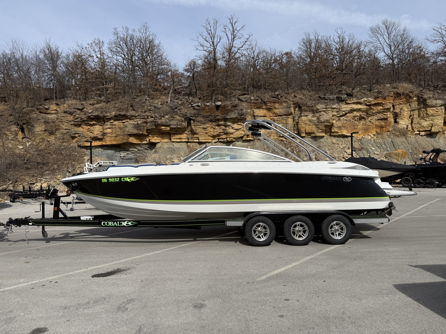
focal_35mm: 24
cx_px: 223
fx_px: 309
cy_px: 167
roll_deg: +1.1
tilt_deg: +0.9
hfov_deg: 71.6
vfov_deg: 56.8
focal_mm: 6.76
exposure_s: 1/7353
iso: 80
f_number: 1.78
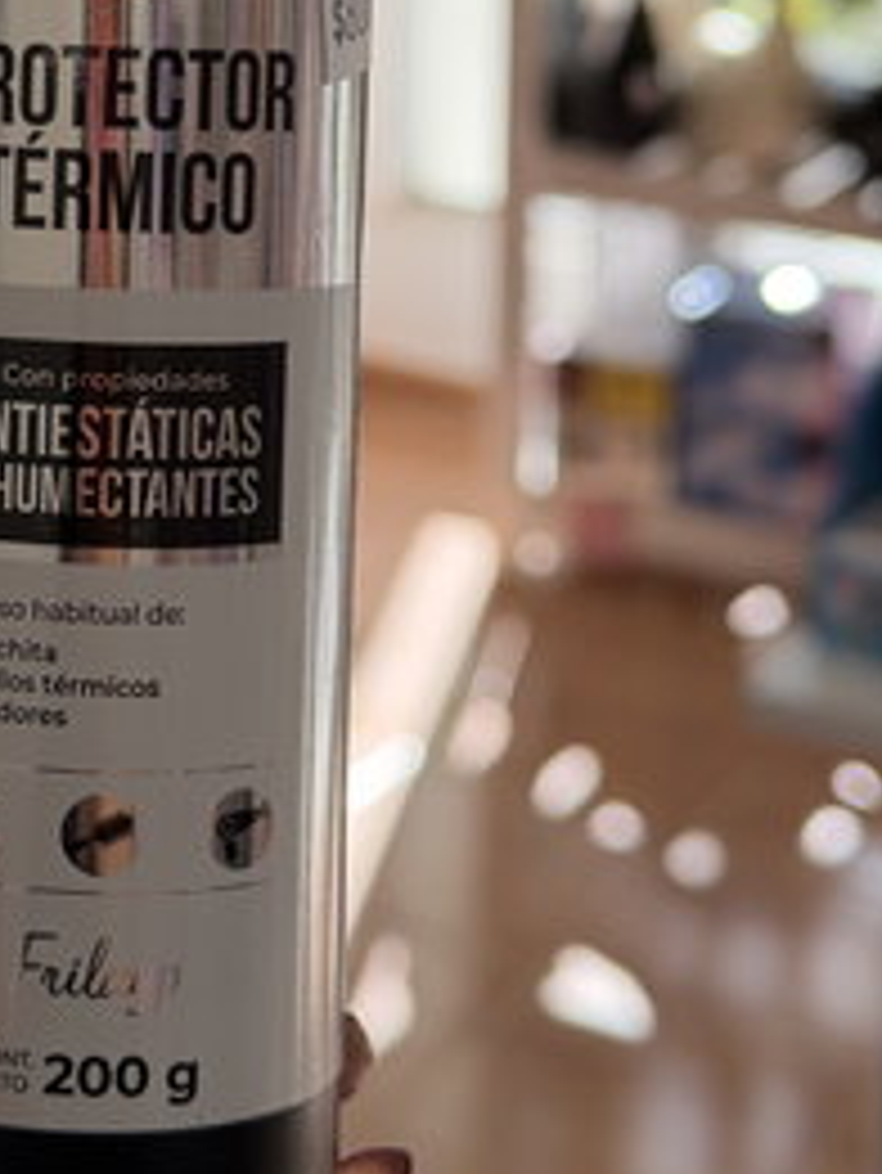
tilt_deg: -14.1
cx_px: 153
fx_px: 3327
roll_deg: -0.4
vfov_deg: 19.6
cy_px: 97
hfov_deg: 15.0
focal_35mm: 98
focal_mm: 6.76
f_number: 1.78
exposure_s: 1/747
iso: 80
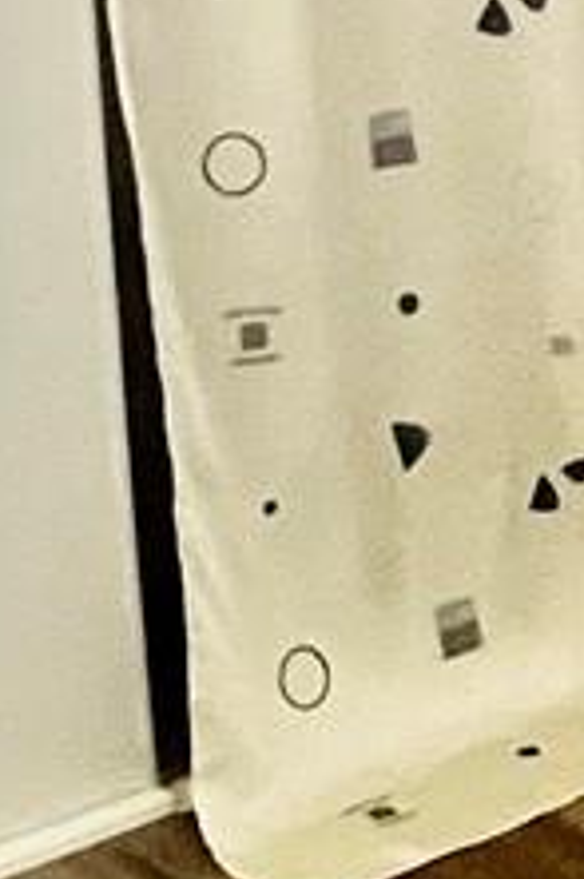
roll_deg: +2.3
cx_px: 783
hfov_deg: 13.4
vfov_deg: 20.4
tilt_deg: -9.3
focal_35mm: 98
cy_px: 64
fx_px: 2388
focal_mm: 1.57
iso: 500
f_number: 1.8
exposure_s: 1/60
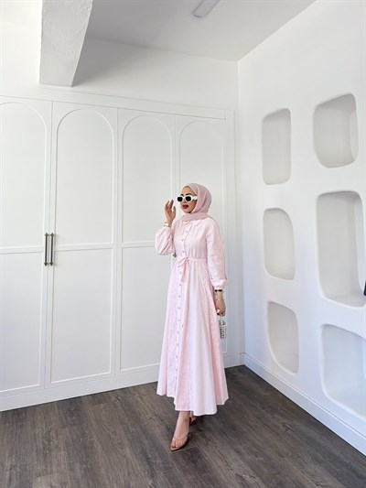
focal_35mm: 24
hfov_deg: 56.8
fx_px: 338
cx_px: 183
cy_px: 244
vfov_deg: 71.6
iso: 250
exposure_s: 1/1075
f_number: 1.78
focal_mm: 6.76
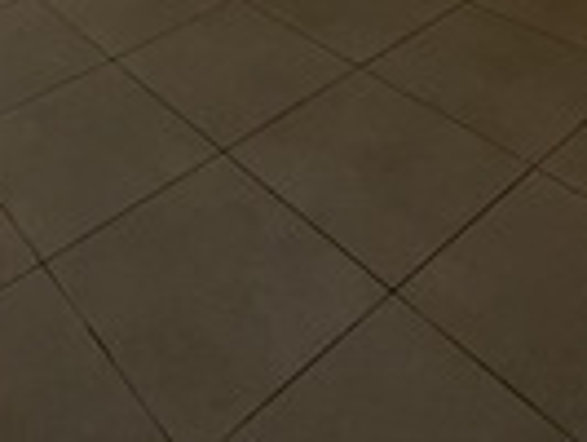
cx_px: 143
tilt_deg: -8.2
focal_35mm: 48
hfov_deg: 38.6
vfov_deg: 21.9
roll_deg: +5.3
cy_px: -307
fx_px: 815
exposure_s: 1/101
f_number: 2.2
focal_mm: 2.22
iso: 64
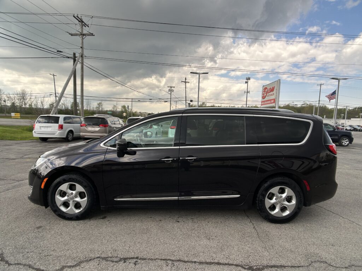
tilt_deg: -3.6
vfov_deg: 53.1
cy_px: 136
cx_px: 181
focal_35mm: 26
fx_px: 272
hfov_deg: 67.3
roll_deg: -2.8
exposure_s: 1/2208
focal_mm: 5.7
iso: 50
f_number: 1.5
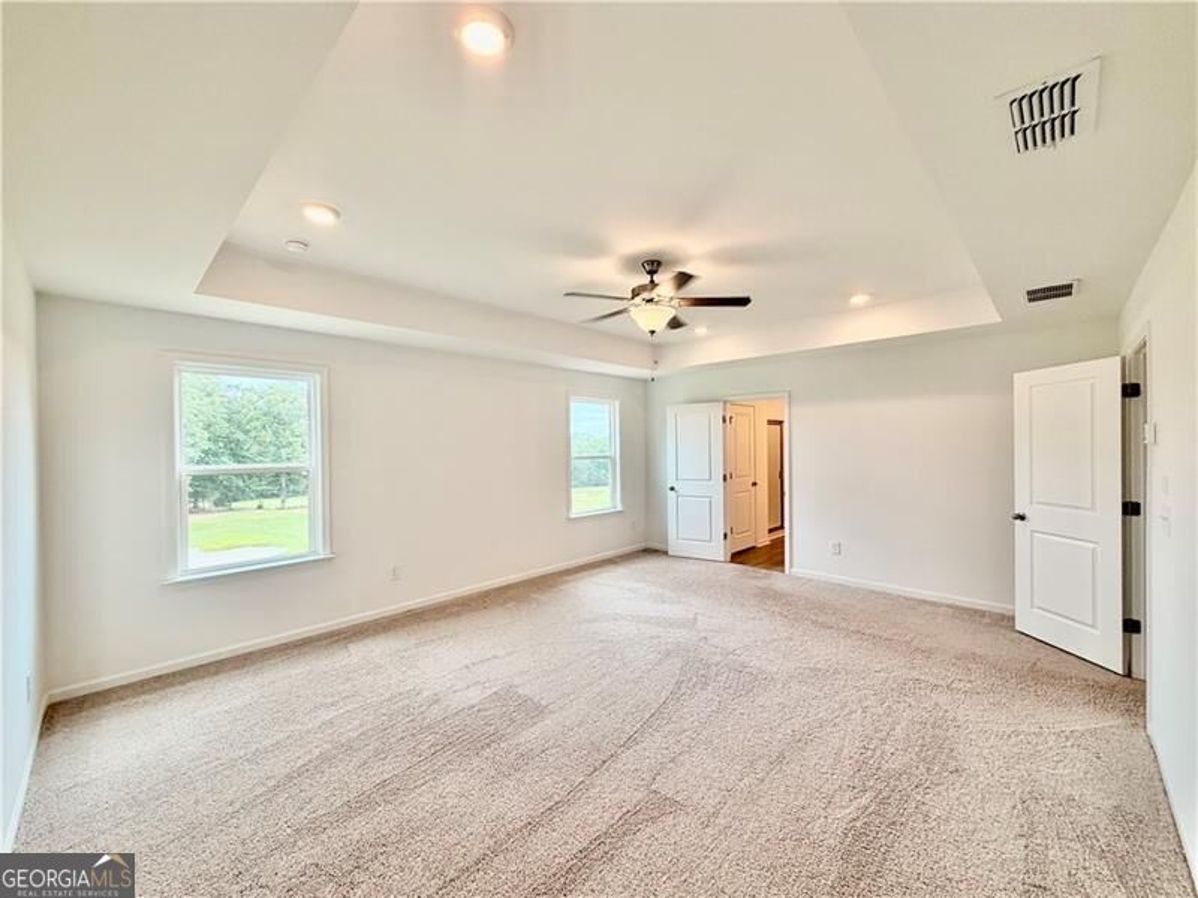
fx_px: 485
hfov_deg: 102.1
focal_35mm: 14
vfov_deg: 85.7
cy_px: 449
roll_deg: +0.8
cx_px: 599
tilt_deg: -0.6
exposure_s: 1/120
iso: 80
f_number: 2.2
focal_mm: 2.22
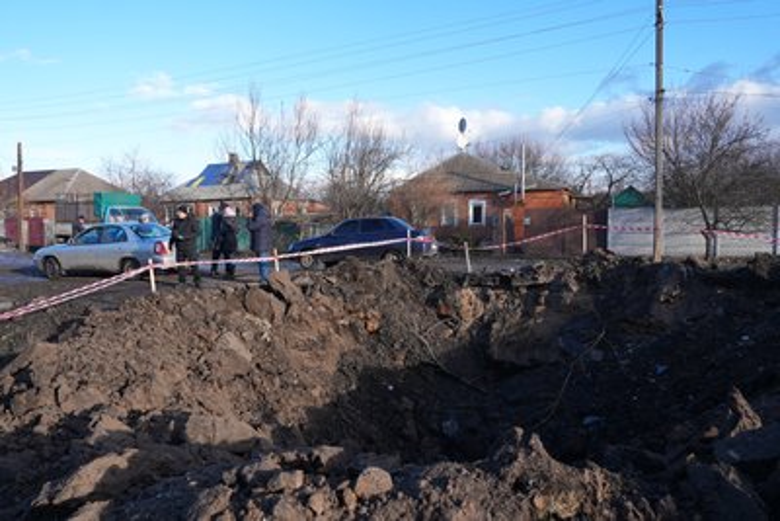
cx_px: 390
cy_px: 260
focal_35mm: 24
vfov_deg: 53.2
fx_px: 520
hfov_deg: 73.7
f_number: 4.5
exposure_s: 1/200
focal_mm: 24
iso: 80
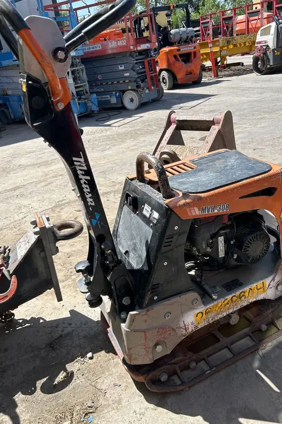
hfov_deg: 46.4
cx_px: 150
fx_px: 329
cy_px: 209
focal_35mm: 28
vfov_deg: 65.5
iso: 50
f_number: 1.5
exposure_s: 1/2762
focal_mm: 5.7
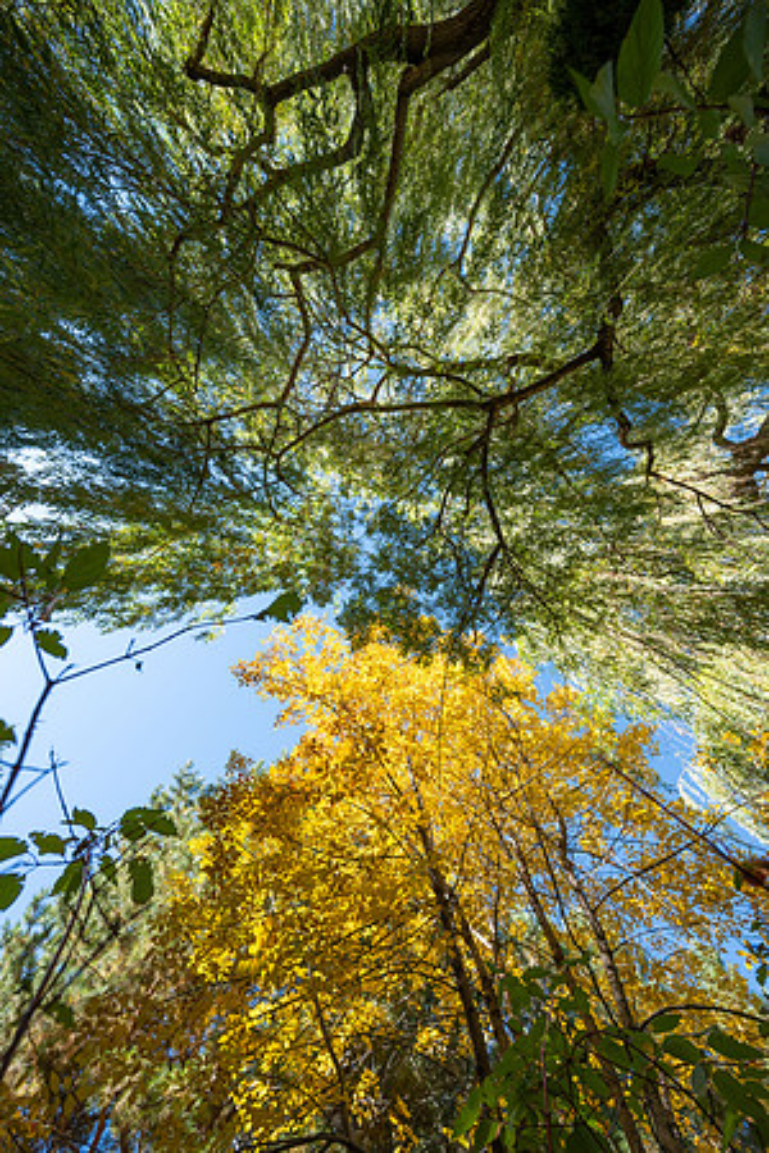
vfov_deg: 104.3
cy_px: 576
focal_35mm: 14
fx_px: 449
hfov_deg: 81.2
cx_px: 384
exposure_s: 1/125
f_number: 5
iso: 100
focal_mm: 14
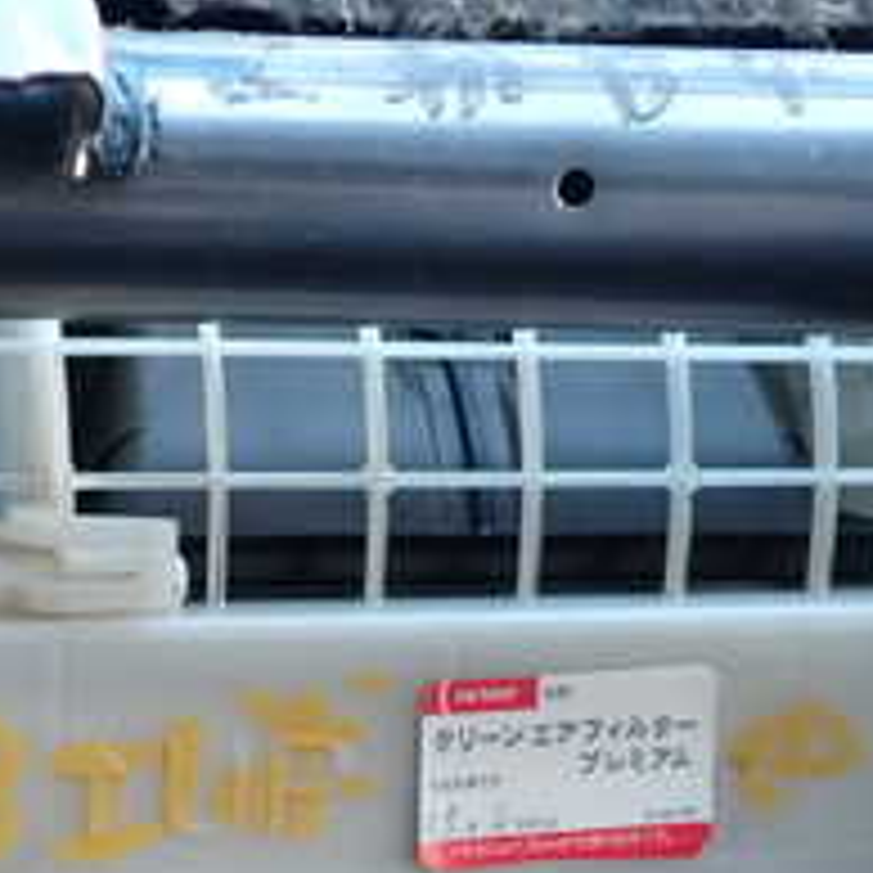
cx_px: 108
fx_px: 2340
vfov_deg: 20.4
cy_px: 900
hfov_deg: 20.7
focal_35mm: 82
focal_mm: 5.4
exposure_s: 1/60
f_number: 2.3
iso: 125
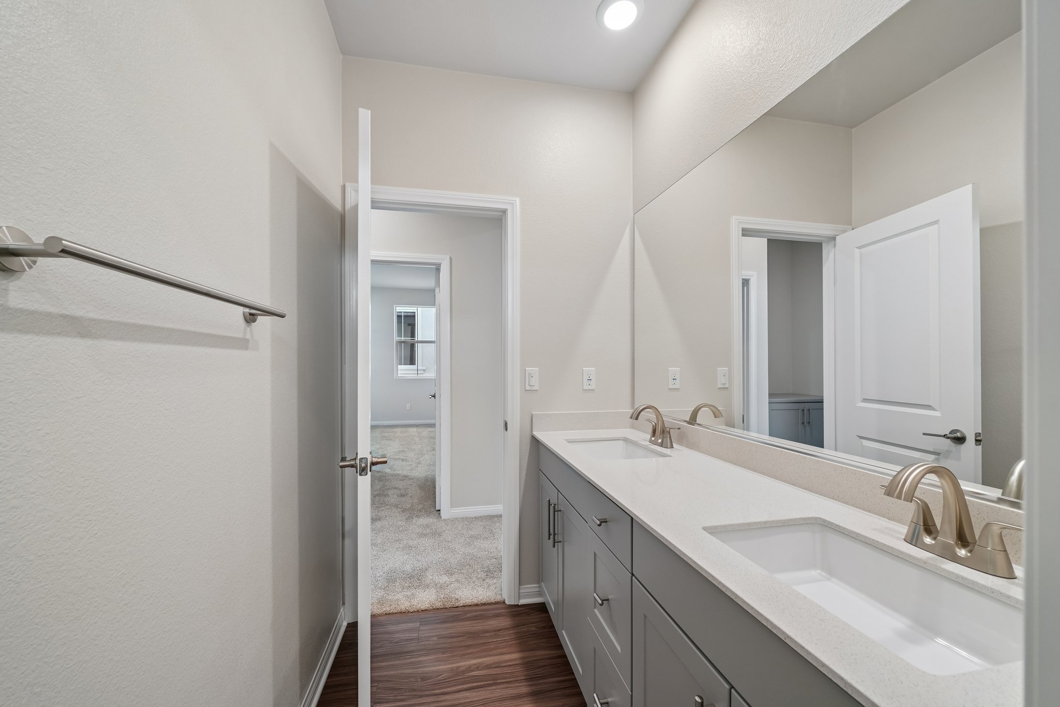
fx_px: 353
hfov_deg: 112.6
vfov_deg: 90.0
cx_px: 530
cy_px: 354
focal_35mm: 12
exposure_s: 1/20
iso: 400
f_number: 8
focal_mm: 12
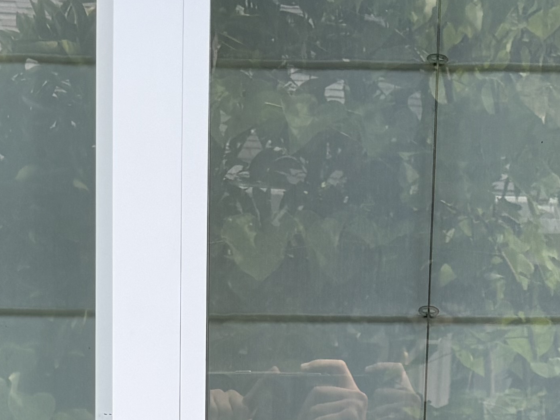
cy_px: 667
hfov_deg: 18.5
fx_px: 1715
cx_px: 275
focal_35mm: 106
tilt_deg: -8.7
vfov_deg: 13.1
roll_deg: -1.1
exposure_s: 1/427
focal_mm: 5.96
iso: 50
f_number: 1.6
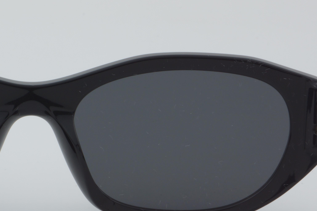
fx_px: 1444
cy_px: 138
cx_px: 30
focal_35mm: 164
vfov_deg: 8.4
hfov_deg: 12.4
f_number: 32
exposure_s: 1/4
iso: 100
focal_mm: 55
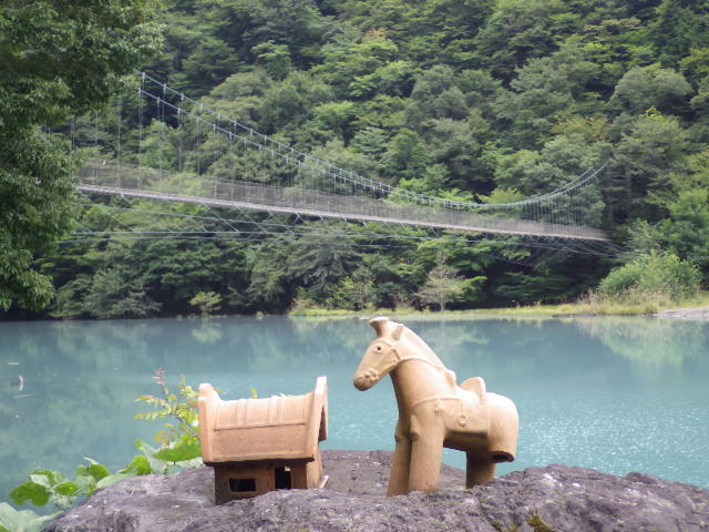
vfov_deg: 27.0
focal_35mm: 54
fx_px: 1106
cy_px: 266
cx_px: 354
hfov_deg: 35.5
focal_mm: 9.6
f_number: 3.4
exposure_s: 1/160
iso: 125
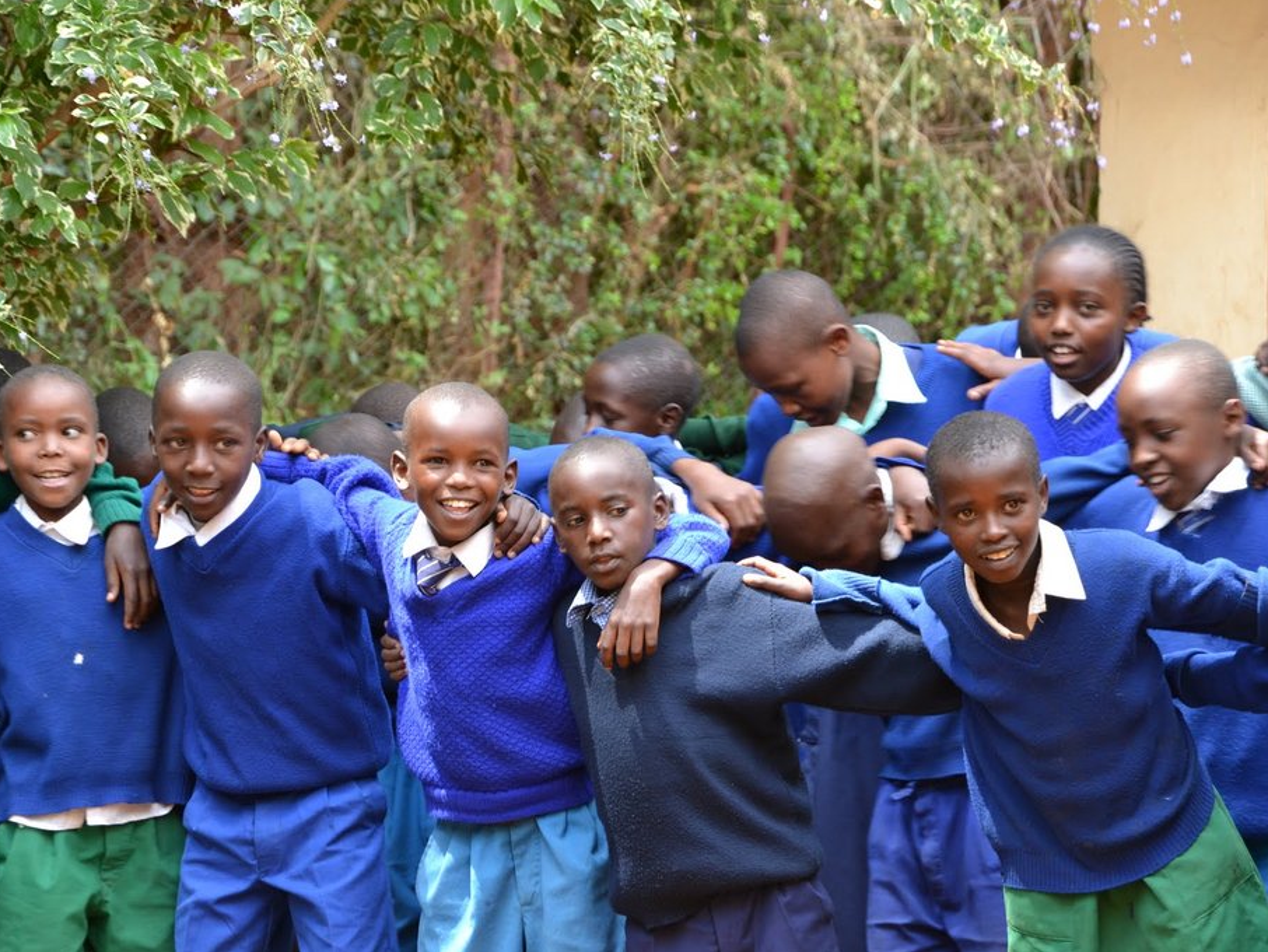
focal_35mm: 139
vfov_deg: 10.7
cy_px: 475
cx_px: 598
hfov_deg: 14.2
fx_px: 5076
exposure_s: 1/100
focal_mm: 85
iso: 400
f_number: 5.3
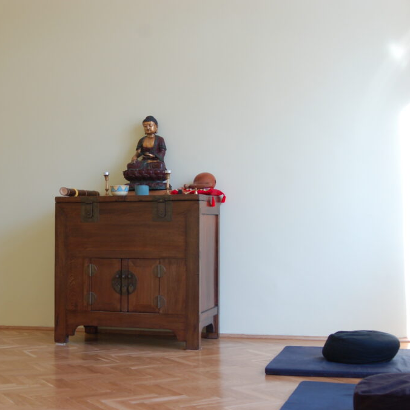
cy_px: 206
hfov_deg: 31.4
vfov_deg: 31.6
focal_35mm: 54
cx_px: 139
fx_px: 724
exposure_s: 1/60
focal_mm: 28
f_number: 4
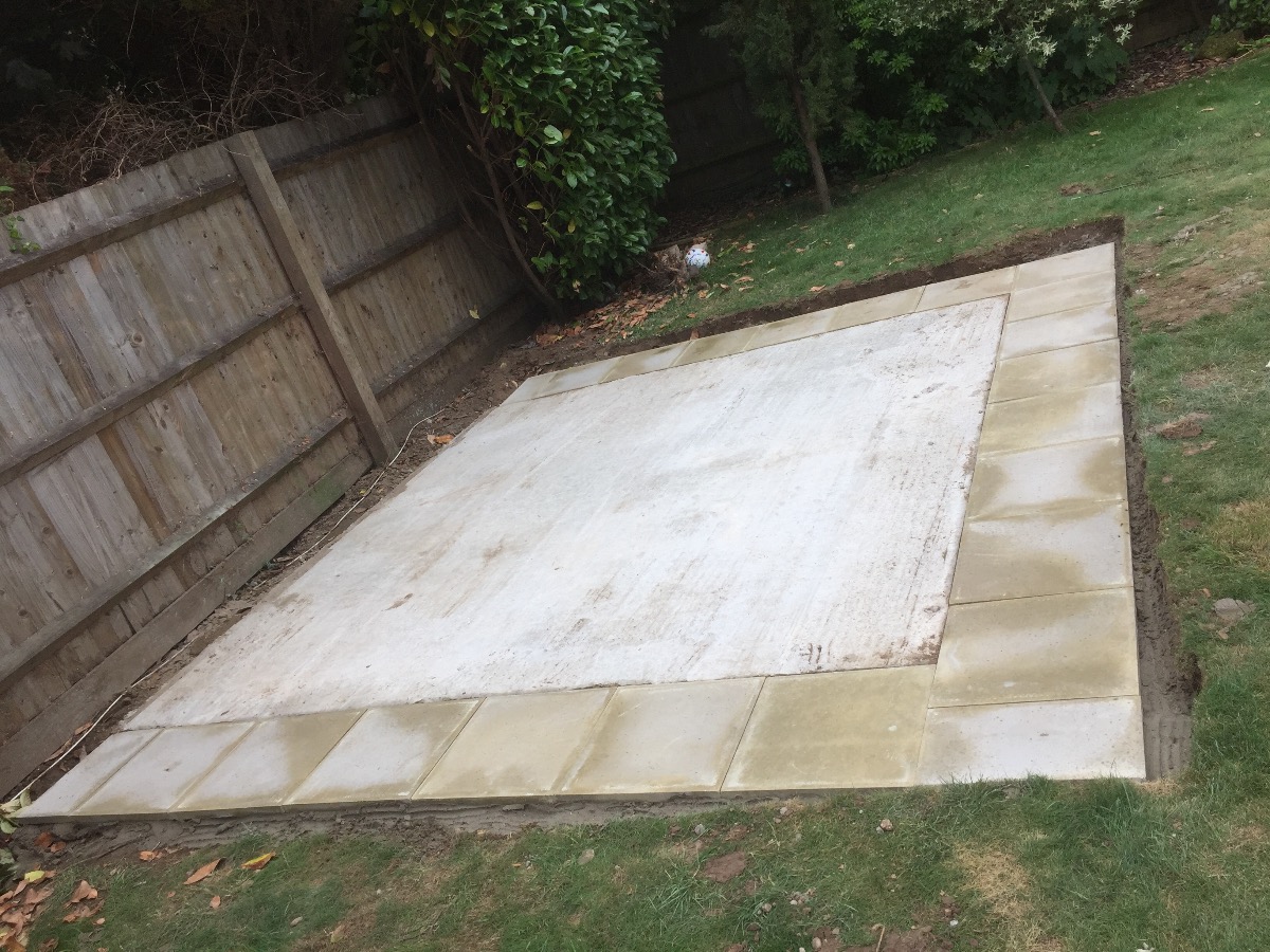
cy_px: 476
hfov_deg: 61.7
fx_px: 1064
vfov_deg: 48.2
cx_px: 635
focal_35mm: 29
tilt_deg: -18.6
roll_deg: +17.9
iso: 32
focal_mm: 4.15
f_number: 2.2
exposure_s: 1/391
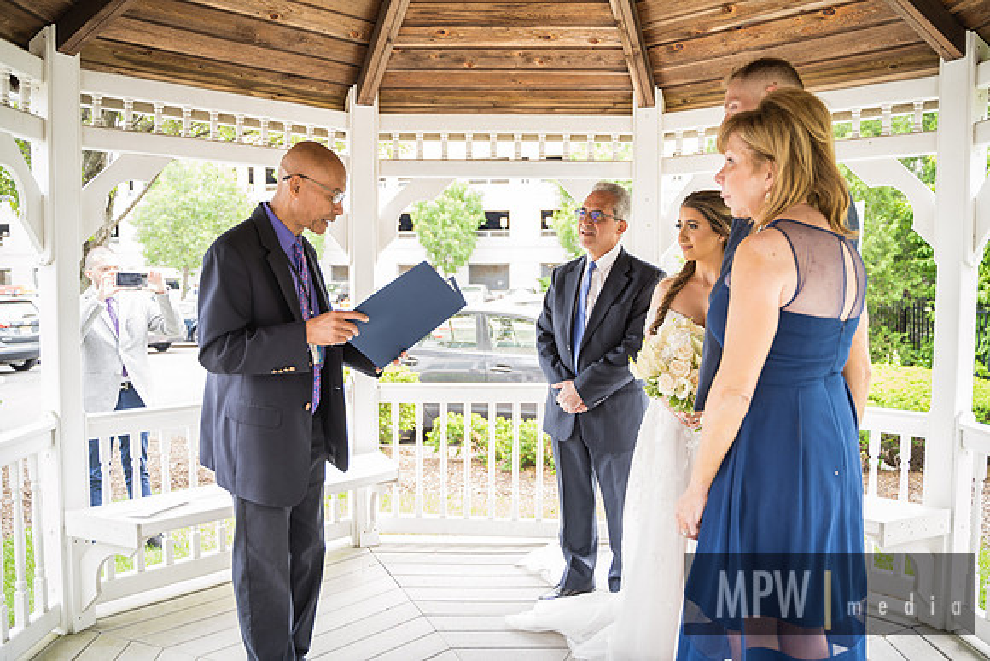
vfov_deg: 46.4
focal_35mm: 28
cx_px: 495
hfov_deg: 65.5
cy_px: 330
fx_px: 770
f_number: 2.8
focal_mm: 28
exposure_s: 1/60
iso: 100
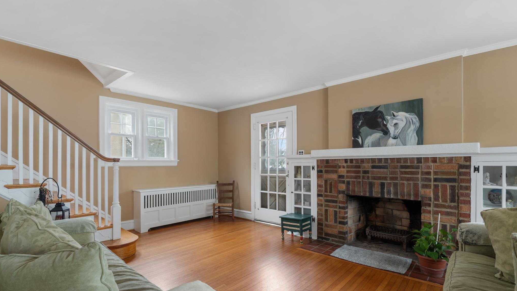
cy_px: 164
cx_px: 256
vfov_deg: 63.7
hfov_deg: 95.9
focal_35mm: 17
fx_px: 233
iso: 400
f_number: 8
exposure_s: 1/1.67
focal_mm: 16
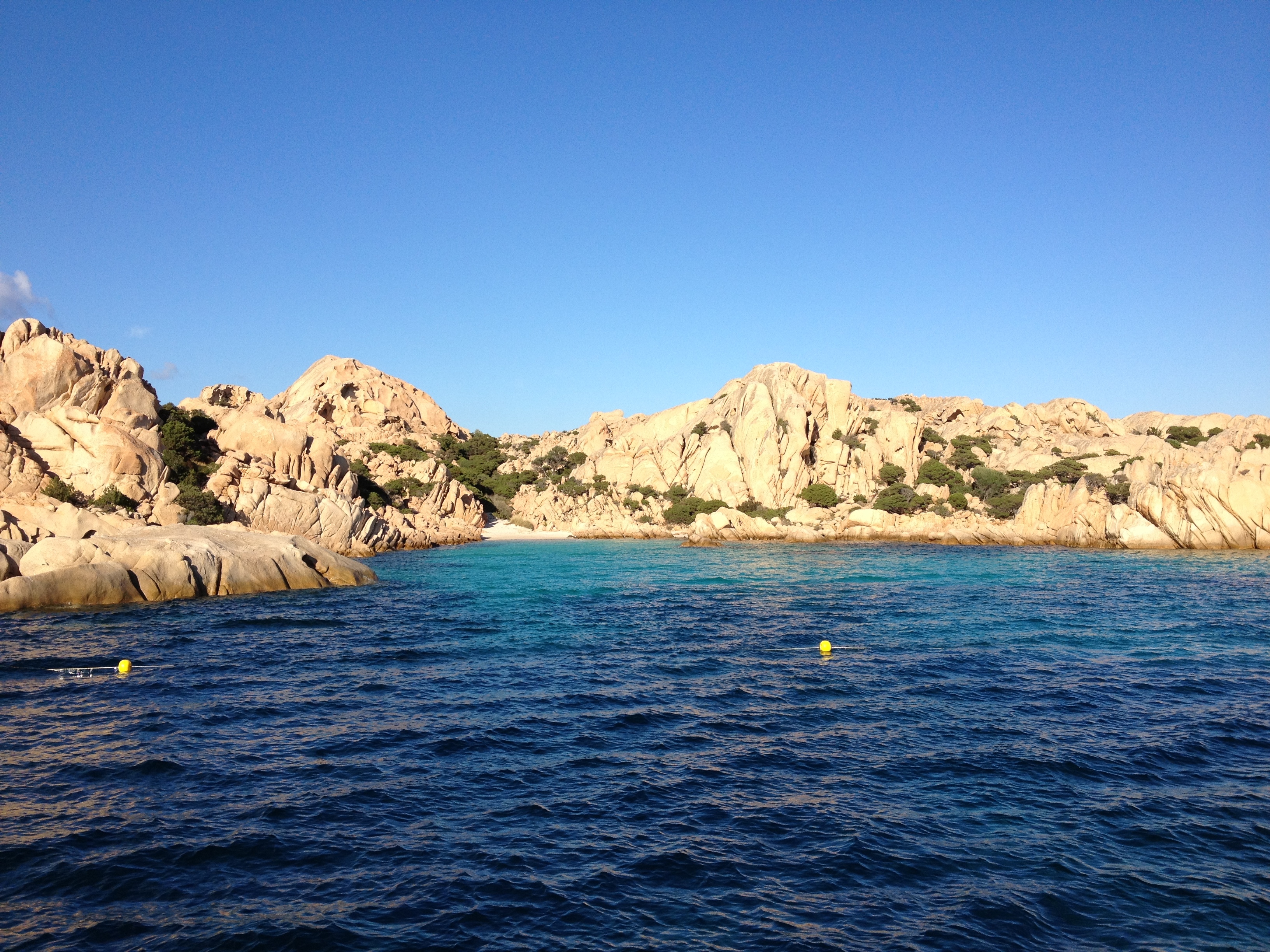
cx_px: 635
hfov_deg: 52.6
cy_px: 476
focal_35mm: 35
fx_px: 1284
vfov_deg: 40.7
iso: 64
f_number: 2.4
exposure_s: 1/1727
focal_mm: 4.28
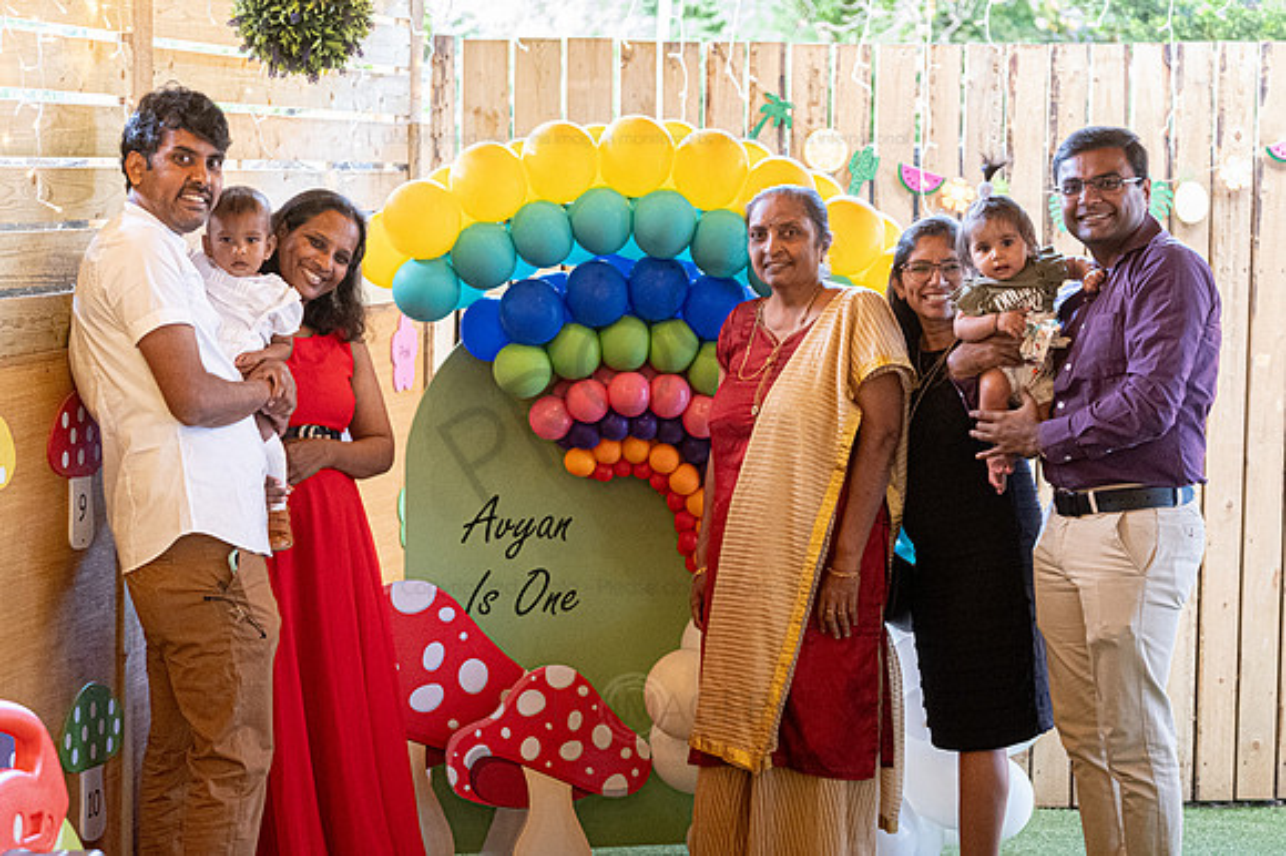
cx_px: 632
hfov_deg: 25.2
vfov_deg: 16.9
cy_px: 408
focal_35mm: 81
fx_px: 2877
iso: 3200
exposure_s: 1/60
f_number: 2.8
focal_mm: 50
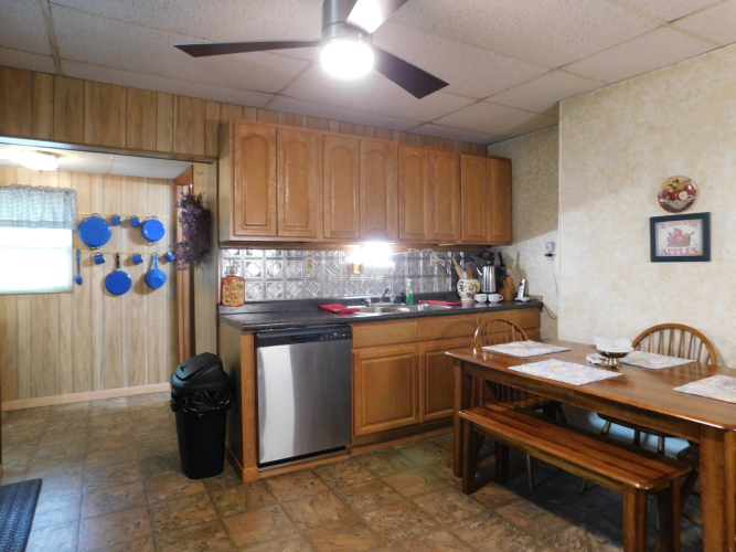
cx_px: 368
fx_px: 489
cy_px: 276
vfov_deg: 58.9
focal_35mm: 23
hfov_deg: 73.9
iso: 400
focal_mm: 4
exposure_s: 1/13
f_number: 3
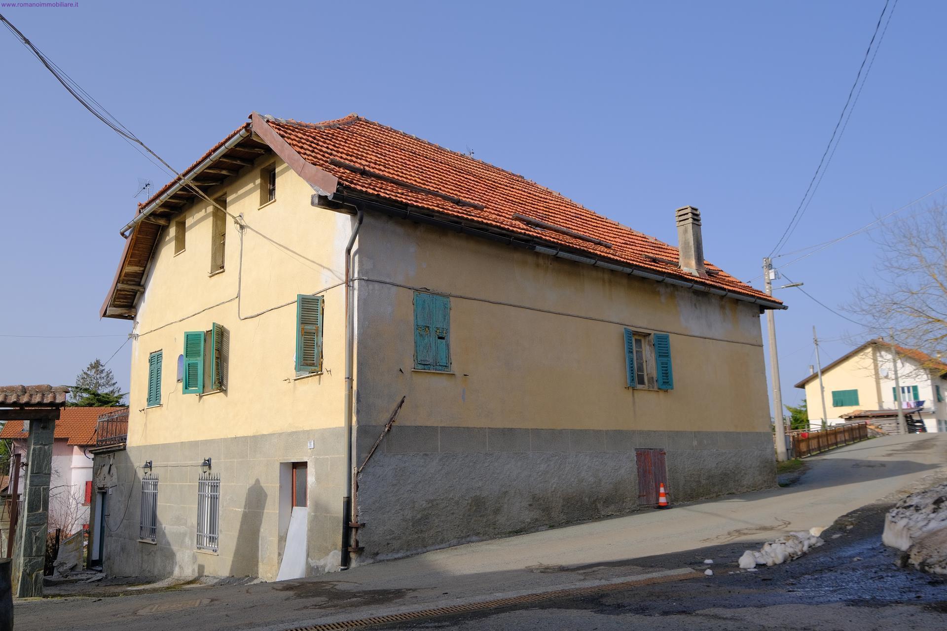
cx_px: 474
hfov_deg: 63.7
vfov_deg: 45.0
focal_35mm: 29
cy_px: 316
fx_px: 763
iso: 320
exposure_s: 1/850
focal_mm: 19.1
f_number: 5.6
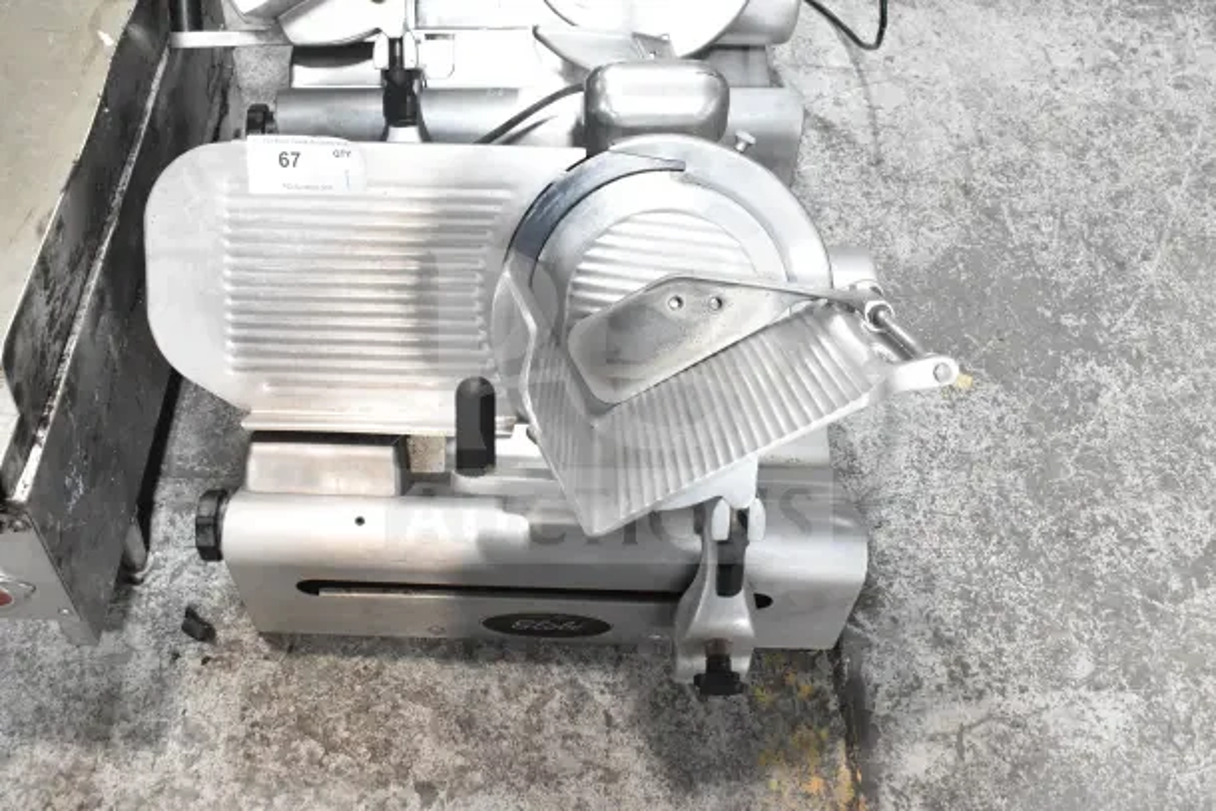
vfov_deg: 33.0
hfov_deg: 47.9
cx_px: 608
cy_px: 406
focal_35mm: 40
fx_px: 1368
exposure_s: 1/250
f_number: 8
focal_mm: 27
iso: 6400
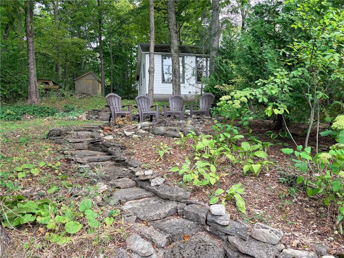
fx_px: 258
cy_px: 129
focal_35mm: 26
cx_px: 172
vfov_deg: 53.1
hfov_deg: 67.3
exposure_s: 1/95
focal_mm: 5.96
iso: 125
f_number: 1.6
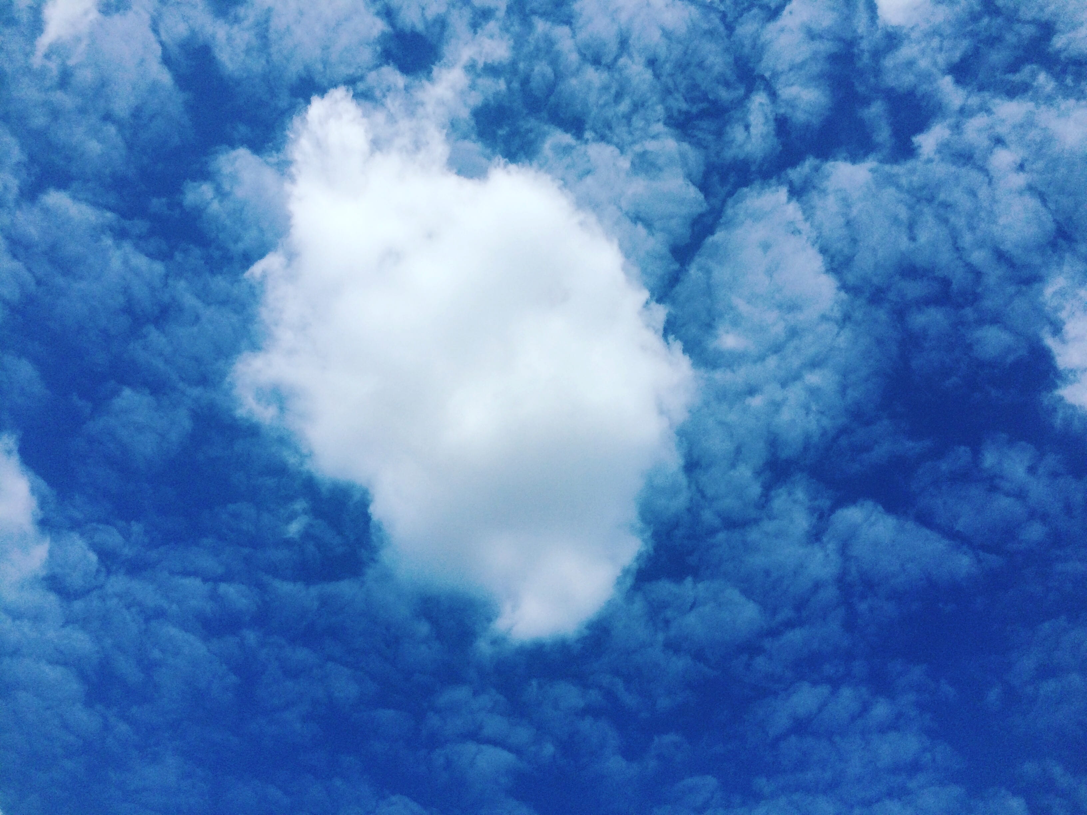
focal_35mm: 29
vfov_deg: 48.2
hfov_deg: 61.7
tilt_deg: +58.0
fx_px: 911
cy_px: 408
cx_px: 544
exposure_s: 1/4566
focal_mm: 4.15
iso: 32
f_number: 2.2
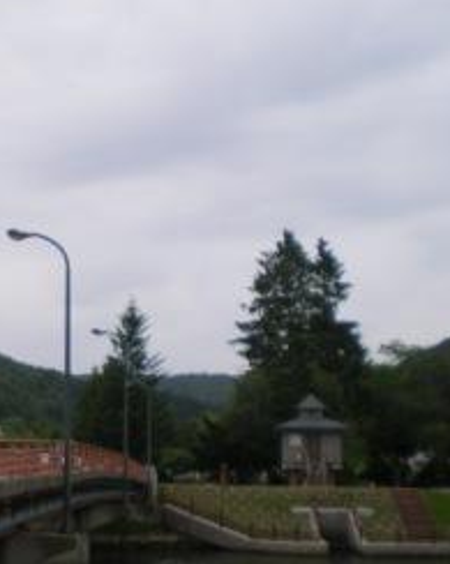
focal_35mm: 68
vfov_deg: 27.9
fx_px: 1133
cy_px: 328
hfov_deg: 21.3
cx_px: -44
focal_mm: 6.3
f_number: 3.1
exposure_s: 1/125
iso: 64
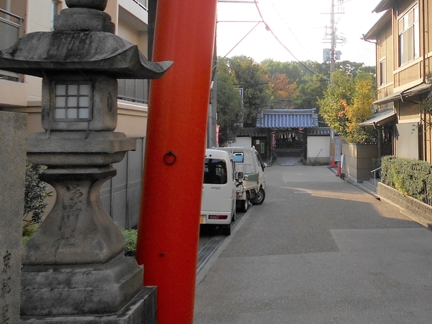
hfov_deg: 35.7
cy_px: 73
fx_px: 636
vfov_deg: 28.1
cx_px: 373
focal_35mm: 51
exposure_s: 1/400
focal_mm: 4.6
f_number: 3.2
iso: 80
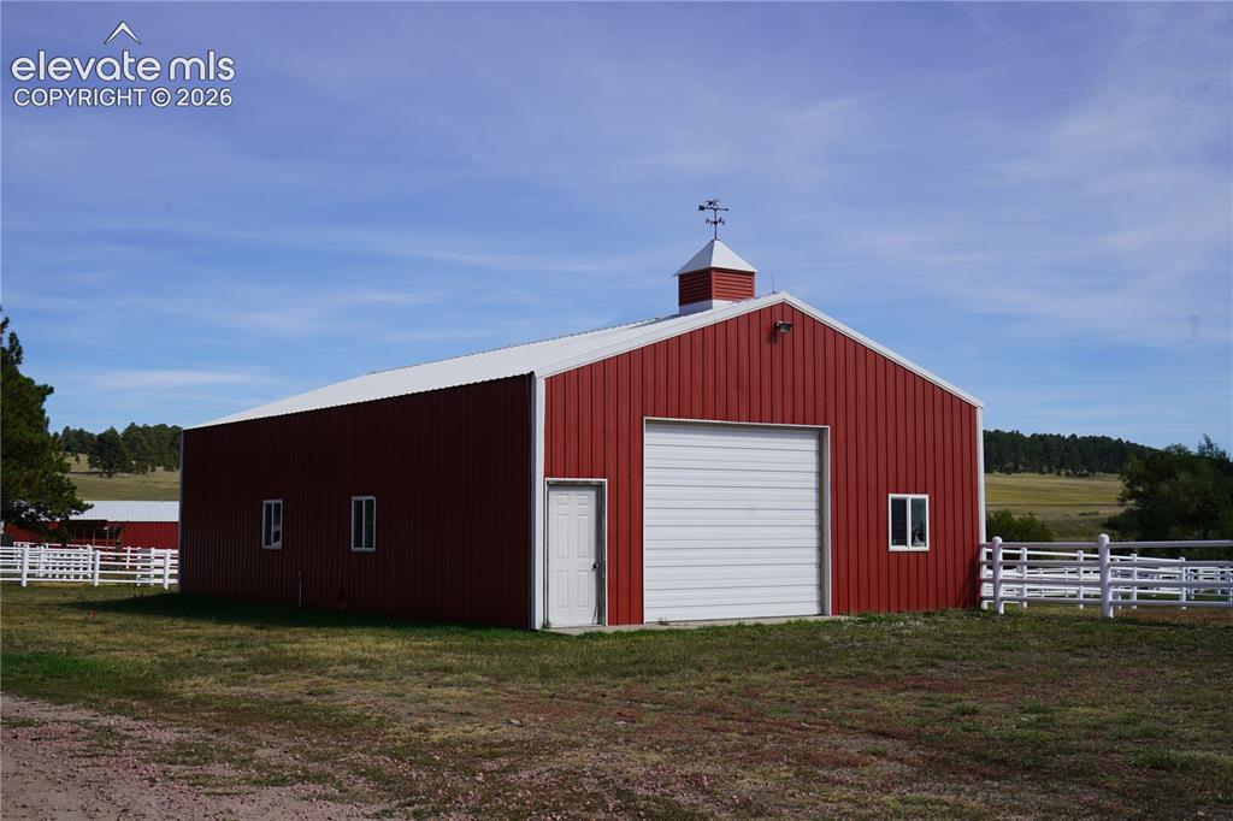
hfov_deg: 46.4
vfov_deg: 31.9
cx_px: 616
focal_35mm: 42
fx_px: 1438
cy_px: 410
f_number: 10
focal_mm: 42
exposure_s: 1/200
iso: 100
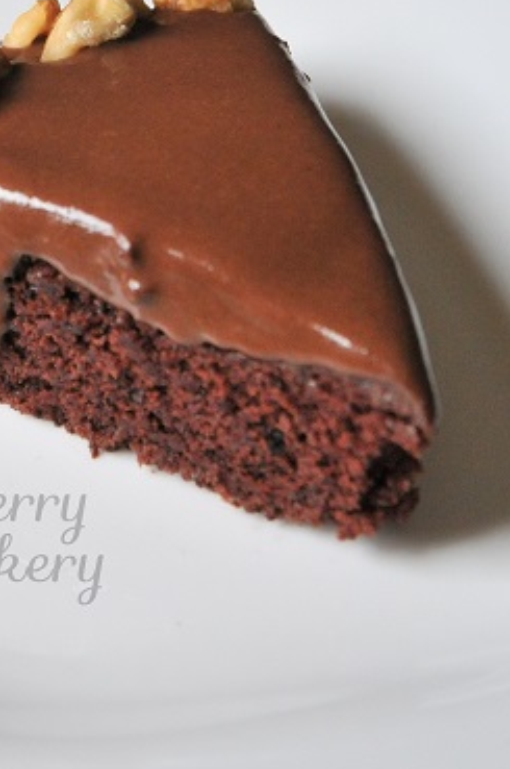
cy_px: -9
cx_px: -29
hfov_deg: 5.3
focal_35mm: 257
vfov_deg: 8.0
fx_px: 5476
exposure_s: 1/500
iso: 800
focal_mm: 70
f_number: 4.5
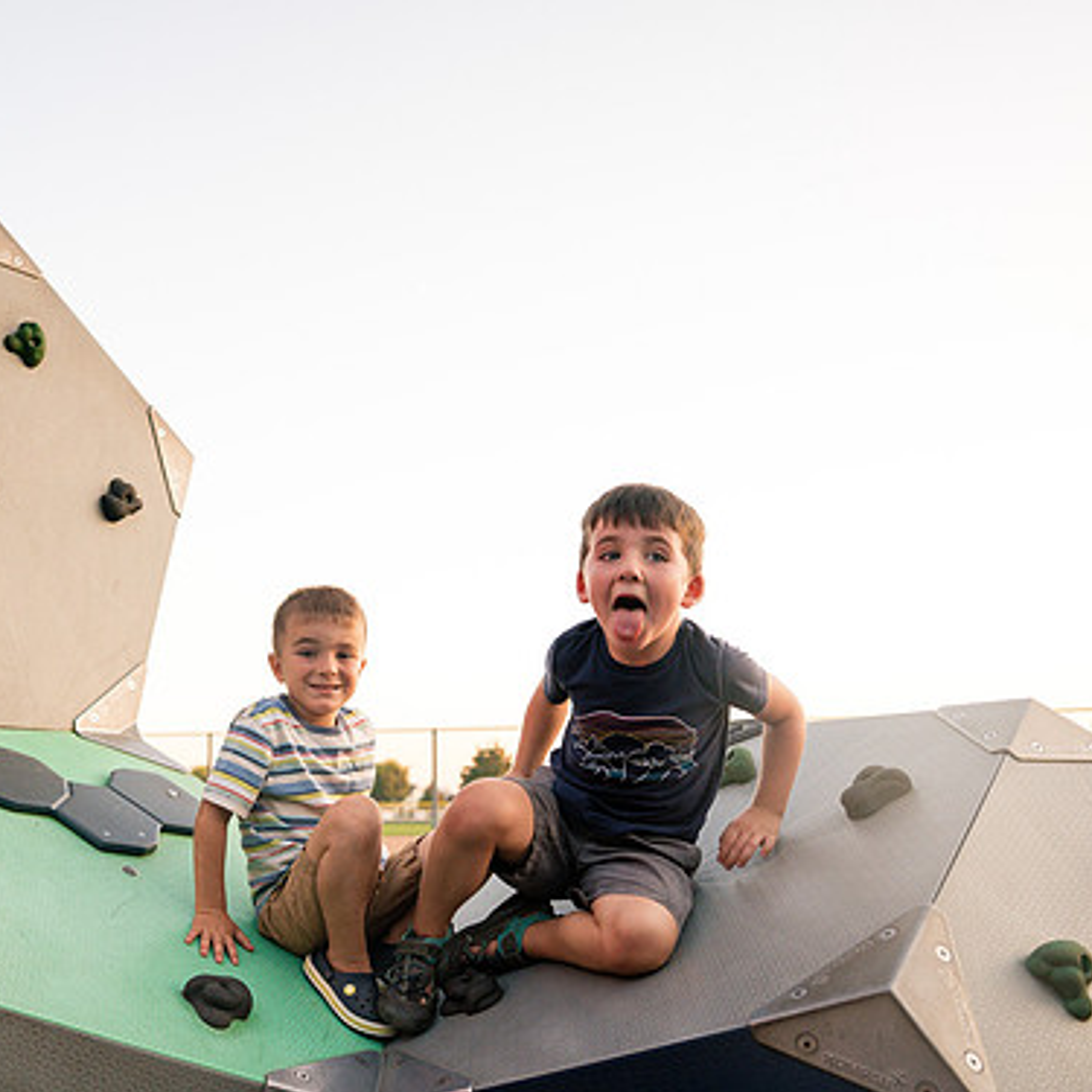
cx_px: 318
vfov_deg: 48.4
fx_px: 1213
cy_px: 605
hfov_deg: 47.2
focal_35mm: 34
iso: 400
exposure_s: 1/400
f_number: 2.8
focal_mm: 24
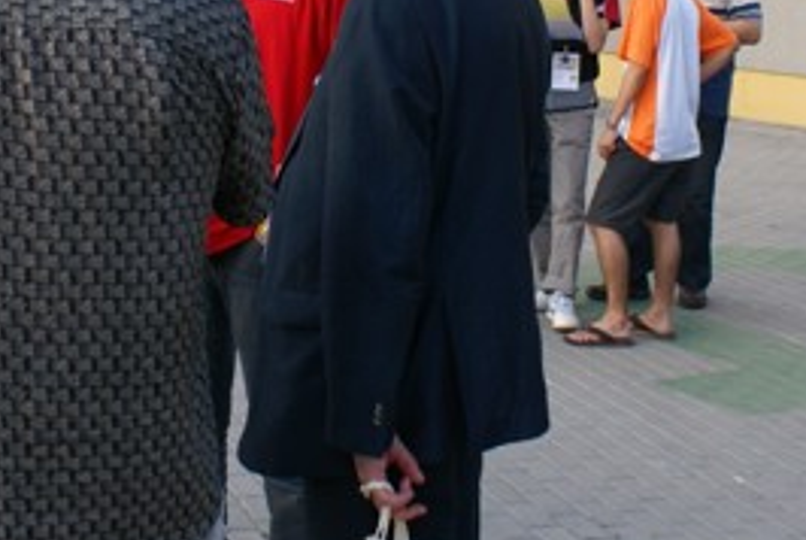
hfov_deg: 25.6
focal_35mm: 79
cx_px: 364
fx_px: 1771
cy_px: 70
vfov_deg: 17.1
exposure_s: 1/40
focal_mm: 20
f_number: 5.6
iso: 100
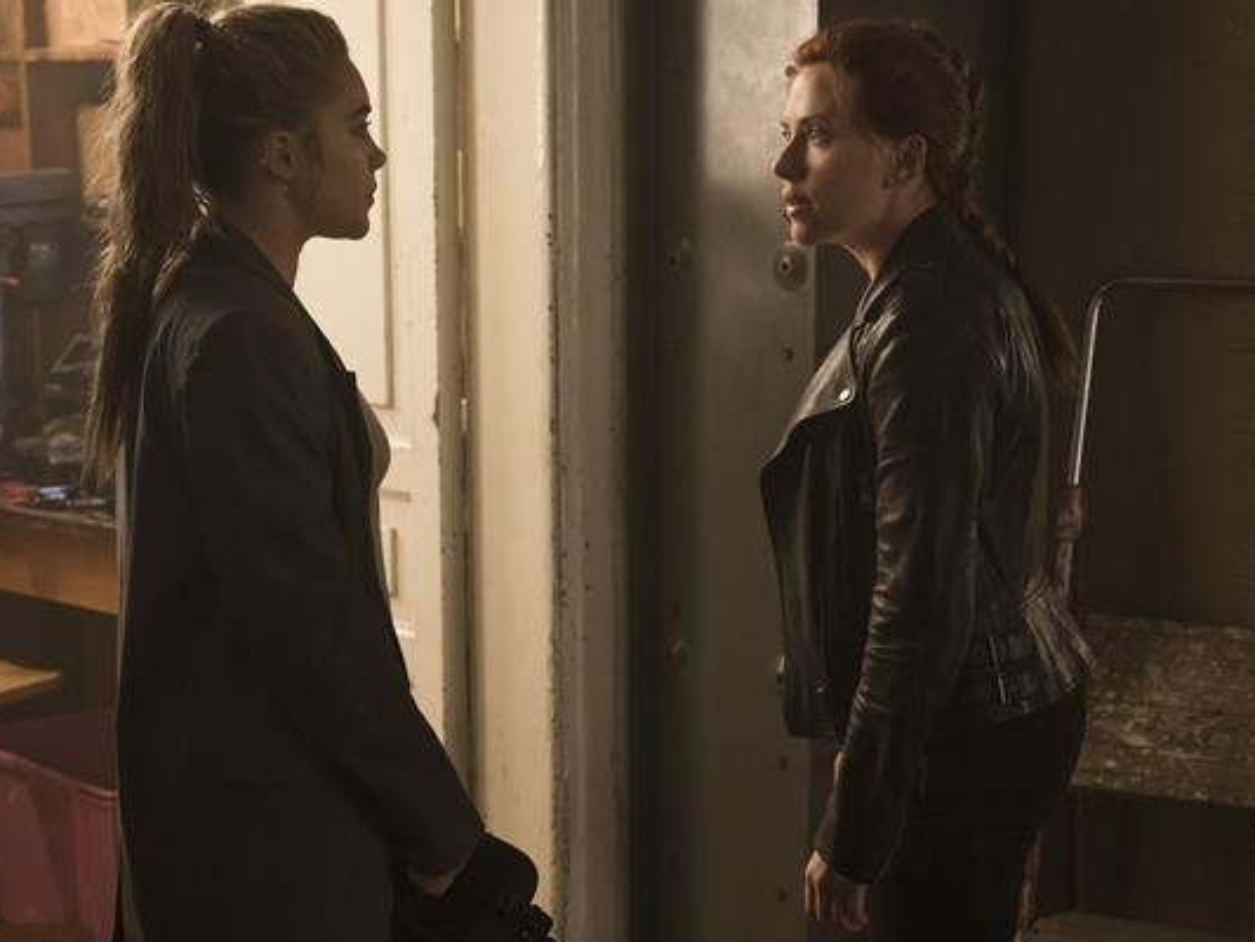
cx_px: 544
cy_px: 508
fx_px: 2466
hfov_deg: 28.5
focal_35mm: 68
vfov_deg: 21.6
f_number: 4.5
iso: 6400
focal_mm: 58
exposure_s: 1/160
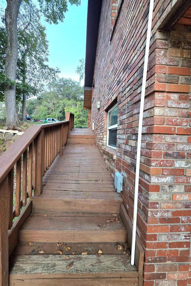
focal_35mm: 14
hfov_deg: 81.1
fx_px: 111
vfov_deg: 104.3
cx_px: 88
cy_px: 143
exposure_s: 1/120
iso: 125
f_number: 1.9
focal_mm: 2.2
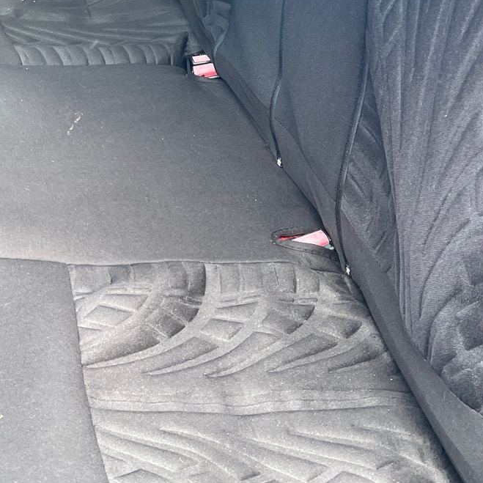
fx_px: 1058
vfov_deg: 24.6
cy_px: 4
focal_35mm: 67
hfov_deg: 25.3
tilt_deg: -32.4
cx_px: 94
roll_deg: +3.3
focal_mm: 4.2
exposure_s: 1/66
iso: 125
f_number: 1.6
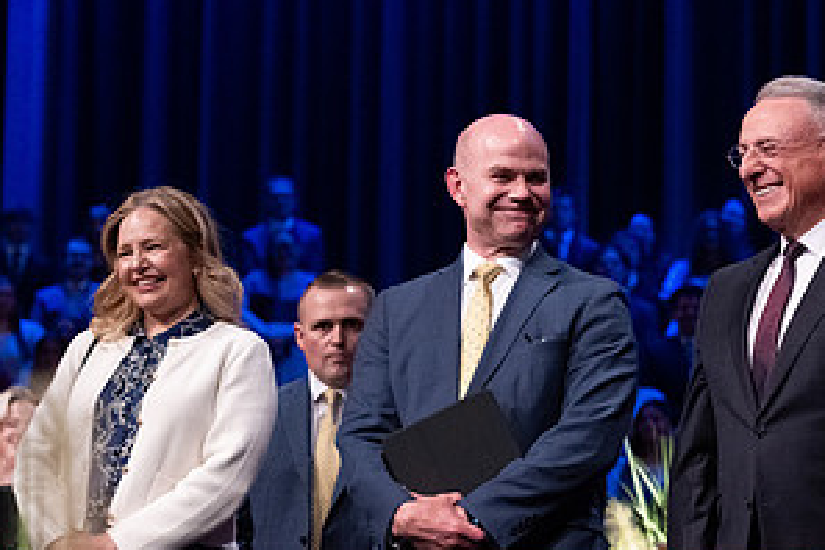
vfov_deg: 8.4
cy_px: 212
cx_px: 723
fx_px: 3758
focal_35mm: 164
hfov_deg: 12.4
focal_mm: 70
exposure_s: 1/200
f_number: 3.2
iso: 4000
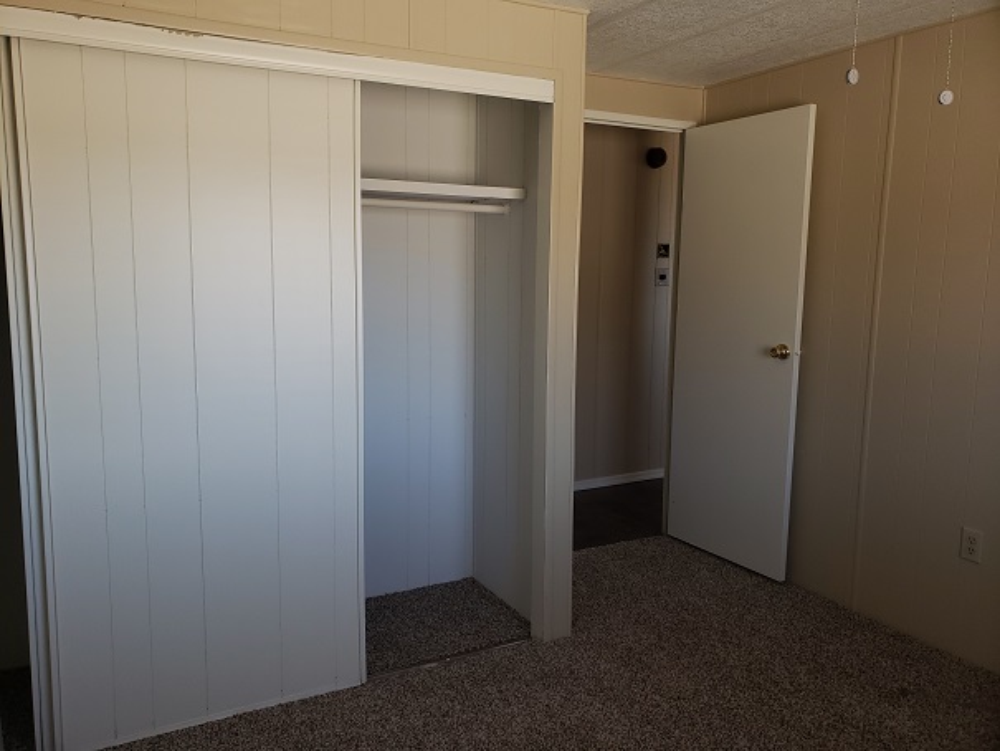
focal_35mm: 26
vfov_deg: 53.1
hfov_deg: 67.3
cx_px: 500
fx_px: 751
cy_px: 376
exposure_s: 1/50
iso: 50
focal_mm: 4.3
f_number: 2.4
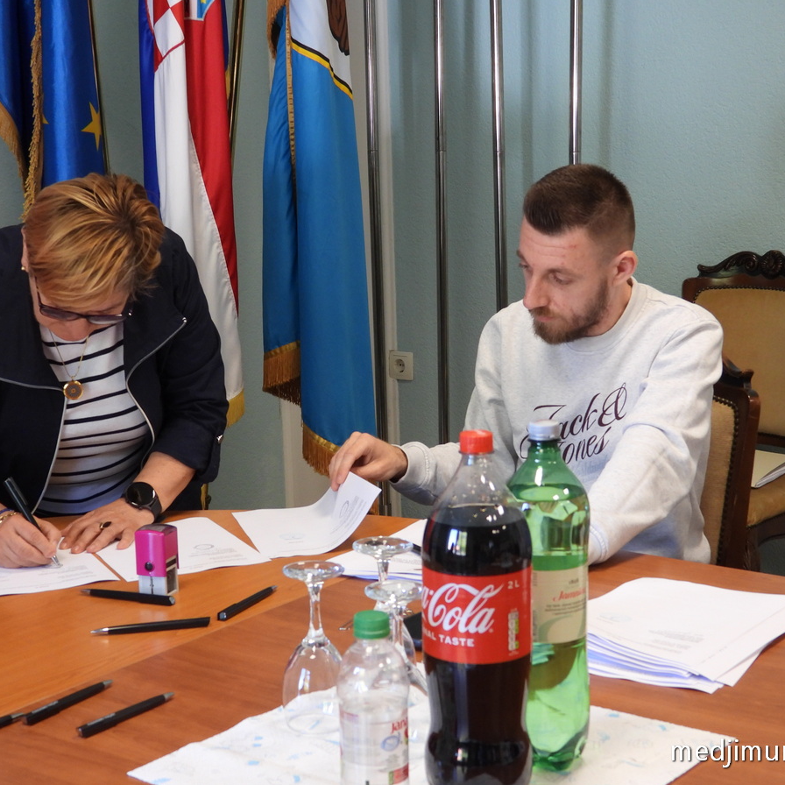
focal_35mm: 71
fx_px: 1822
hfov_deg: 24.3
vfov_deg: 24.3
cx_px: 338
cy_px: 392
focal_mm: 10.7
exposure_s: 1/30
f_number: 3.5
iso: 280
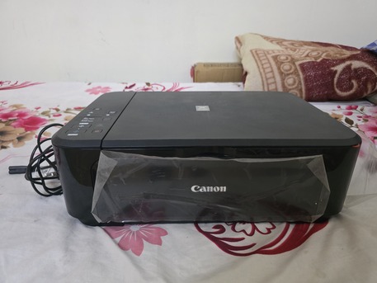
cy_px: 142
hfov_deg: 73.9
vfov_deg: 58.9
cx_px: 188
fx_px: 251
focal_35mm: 23
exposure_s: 1/40
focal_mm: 6.3
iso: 1600
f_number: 1.7
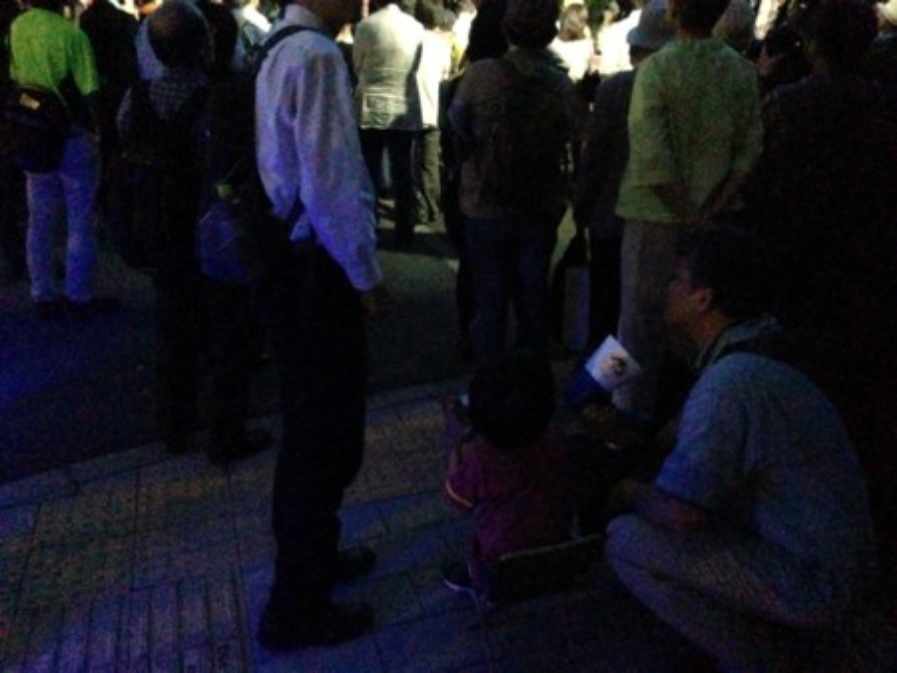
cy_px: 336
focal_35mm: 33
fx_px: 856
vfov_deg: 43.0
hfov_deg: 55.3
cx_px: 448
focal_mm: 4.13
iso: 3200
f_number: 2.4
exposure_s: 1/15
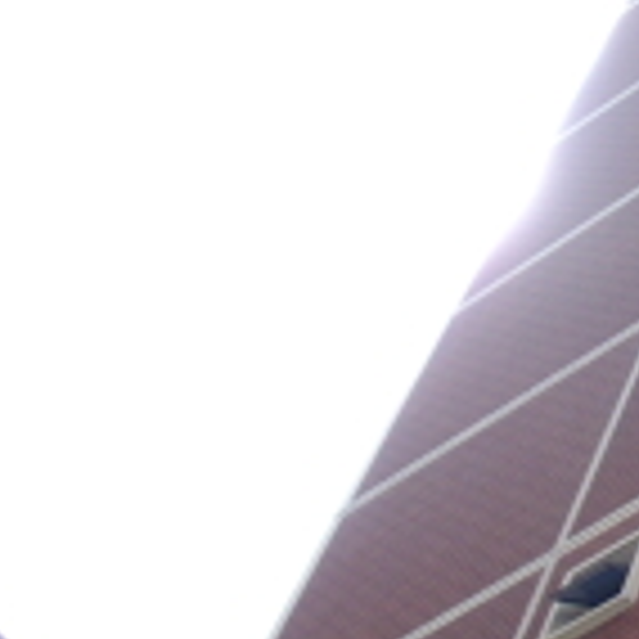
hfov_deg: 12.6
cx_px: 1107
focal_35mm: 127
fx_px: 2652
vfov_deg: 13.7
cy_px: 158
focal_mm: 6.2
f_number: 5.6
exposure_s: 1/160
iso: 80
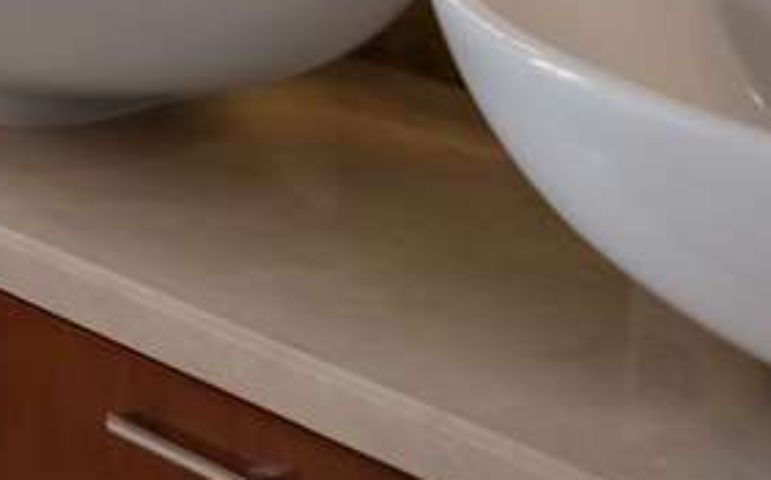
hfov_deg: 13.9
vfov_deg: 11.3
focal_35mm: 98
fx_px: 2057
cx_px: -1139
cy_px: -636
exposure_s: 1/850
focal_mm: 12
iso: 160
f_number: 4
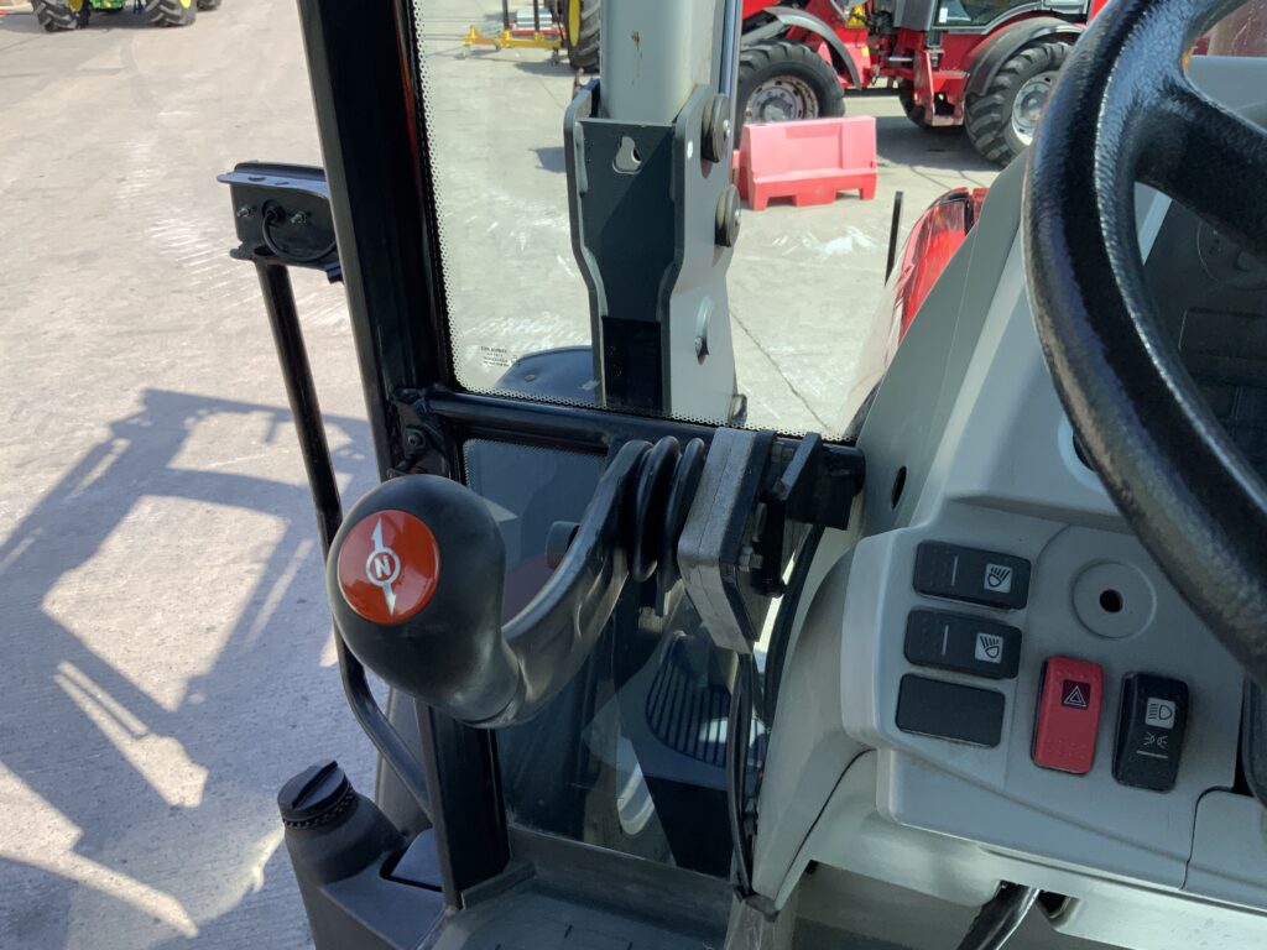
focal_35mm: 29
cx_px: 634
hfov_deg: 61.7
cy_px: 475
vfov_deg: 48.2
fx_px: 1061
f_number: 1.8
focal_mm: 3
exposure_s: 1/674
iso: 16
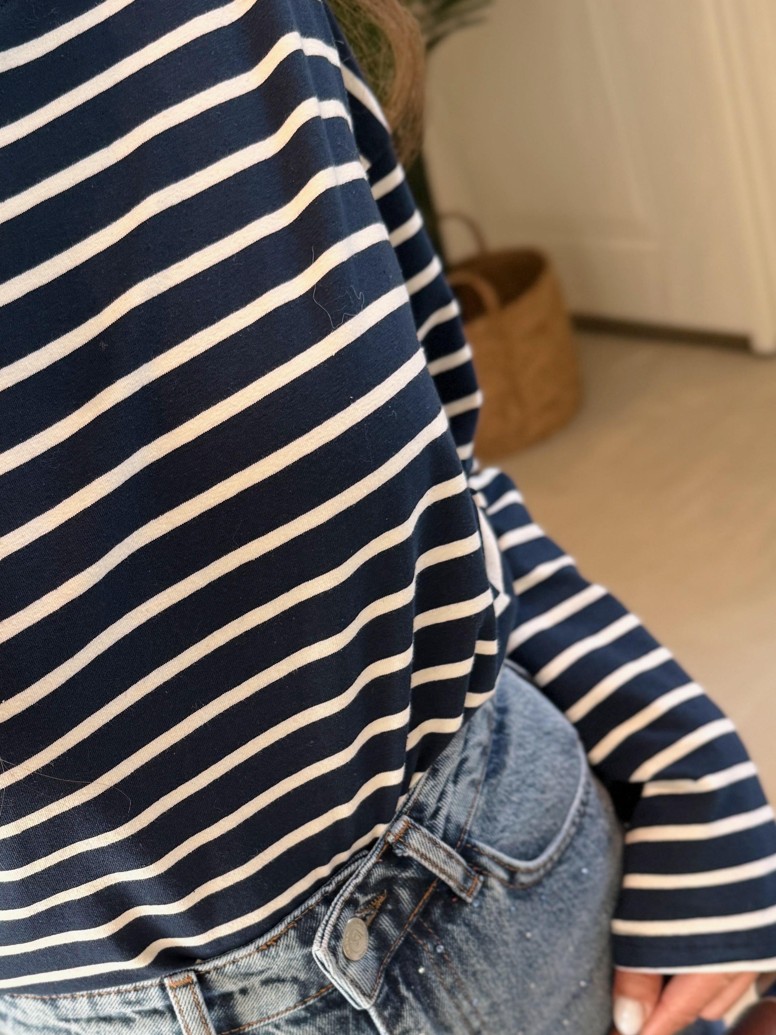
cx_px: 143
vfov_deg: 38.4
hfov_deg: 29.5
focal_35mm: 48
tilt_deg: -33.1
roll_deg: +26.9
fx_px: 1435
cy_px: 799
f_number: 1.78
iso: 100
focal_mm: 6.76
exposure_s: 1/121
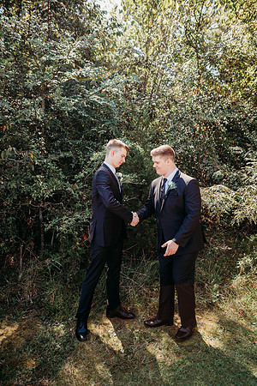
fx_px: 257
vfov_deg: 73.7
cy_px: 193
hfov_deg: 53.1
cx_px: 128
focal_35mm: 24
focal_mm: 24
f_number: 2.8
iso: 125
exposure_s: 1/400
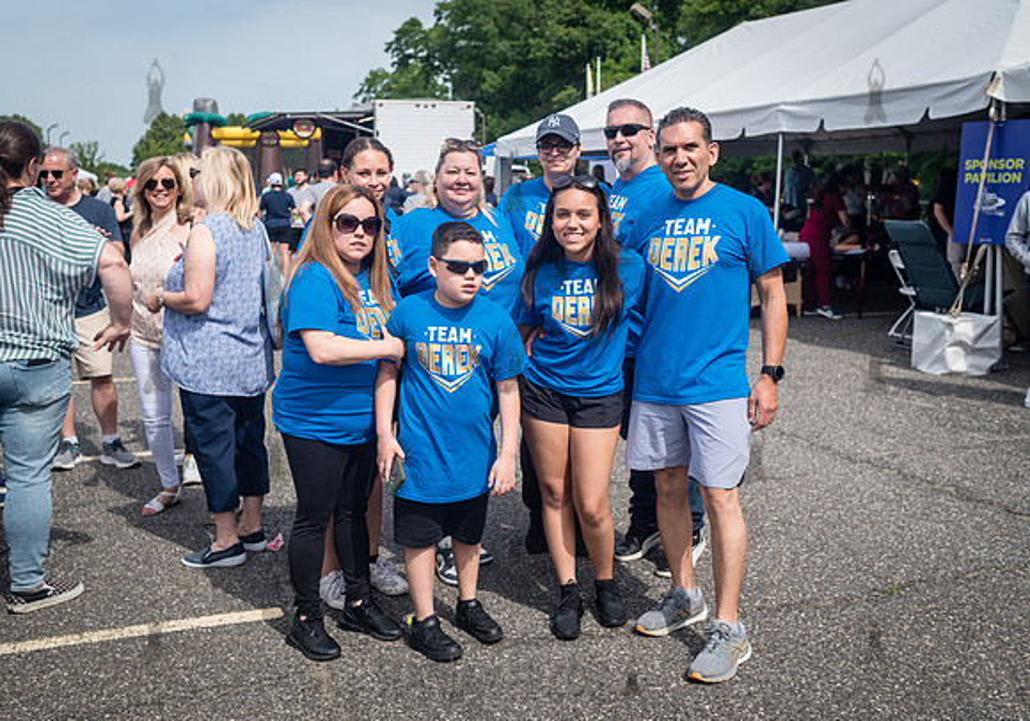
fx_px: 1150
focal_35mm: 40
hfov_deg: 48.3
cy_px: 329
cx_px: 511
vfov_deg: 34.8
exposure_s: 1/1250
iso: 200
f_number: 4
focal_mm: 35
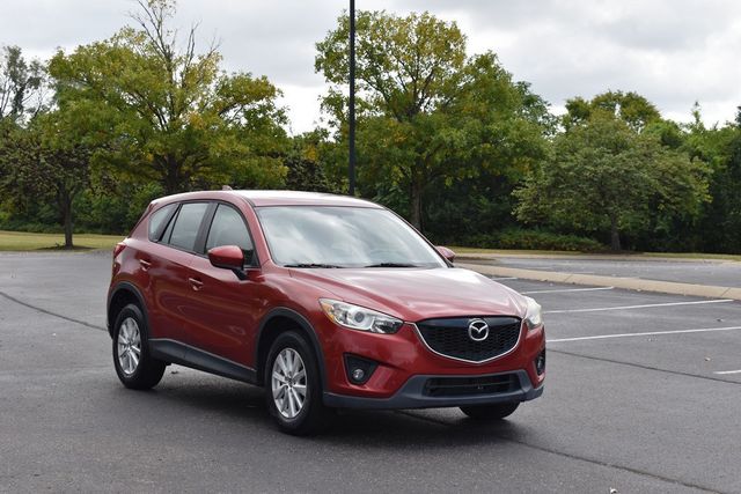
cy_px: 247
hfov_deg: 29.2
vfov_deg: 19.7
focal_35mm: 69
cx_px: 370
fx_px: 1420
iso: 125
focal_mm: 46
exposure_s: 1/250
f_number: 8
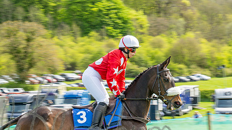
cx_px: 83
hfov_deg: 15.9
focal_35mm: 135
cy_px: 133
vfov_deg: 8.9
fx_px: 830
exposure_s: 1/160
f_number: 9
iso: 100
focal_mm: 70
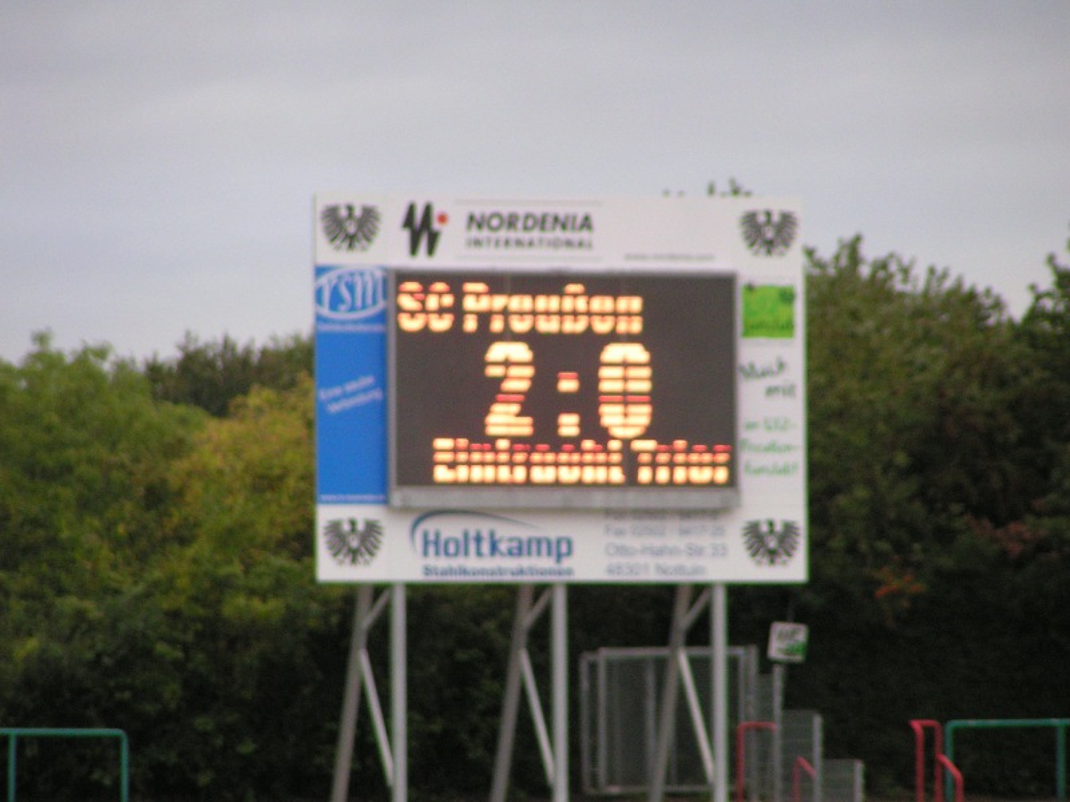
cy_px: 401
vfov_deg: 3.9
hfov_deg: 5.2
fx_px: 11746
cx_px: 535
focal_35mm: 380
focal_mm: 58
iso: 200
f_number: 3.5
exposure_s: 1/200
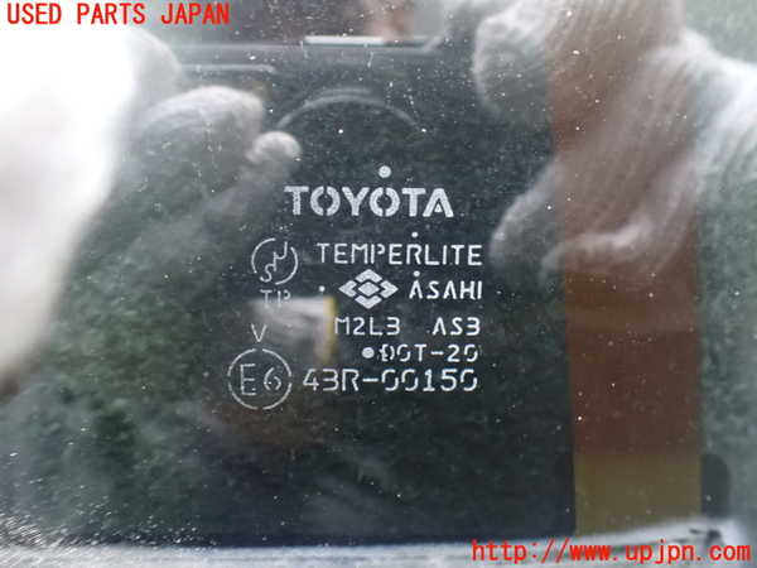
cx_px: 378
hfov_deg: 60.0
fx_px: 656
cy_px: 284
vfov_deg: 46.8
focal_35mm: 30
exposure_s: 1/30
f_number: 2.3
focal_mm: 5.4
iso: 1600
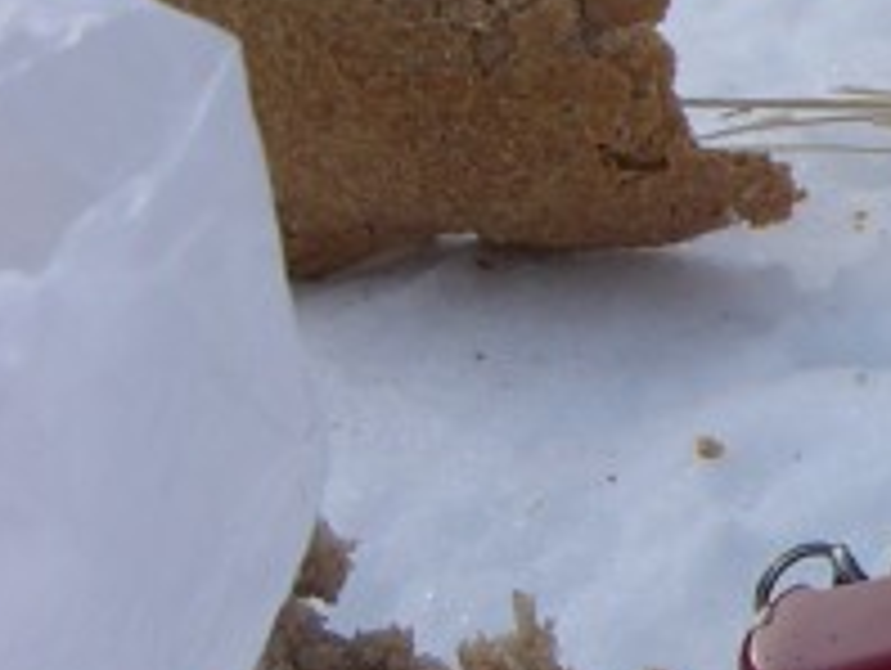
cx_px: 2133
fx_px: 13323
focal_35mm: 517
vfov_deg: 2.9
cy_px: 378
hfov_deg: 3.8
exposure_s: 1/317
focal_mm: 25.4
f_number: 5.1
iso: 50
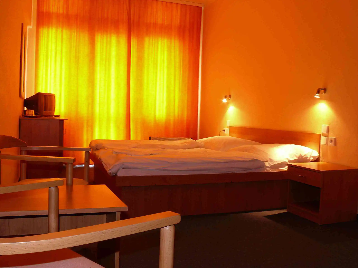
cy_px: 134
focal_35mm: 35
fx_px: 362
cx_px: 179
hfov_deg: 52.6
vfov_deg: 40.7
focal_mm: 7.4
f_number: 7.1
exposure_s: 1/2.5
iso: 100
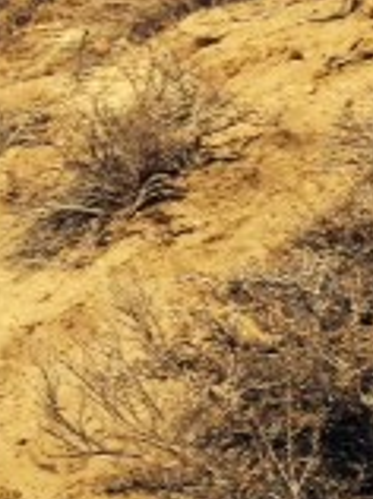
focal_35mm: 134
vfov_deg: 14.5
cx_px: -92
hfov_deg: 10.8
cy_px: -22
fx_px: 1930
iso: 64
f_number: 2.4
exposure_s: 1/1427
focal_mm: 4.12
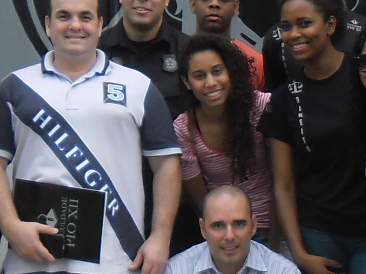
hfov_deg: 15.2
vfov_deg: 11.4
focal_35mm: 130
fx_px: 1374
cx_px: 233
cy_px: 200
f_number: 3.5
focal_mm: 4.9
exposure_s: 1/122
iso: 80
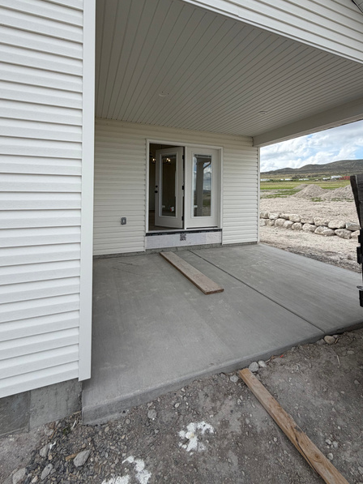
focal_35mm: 18
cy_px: 192
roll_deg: +1.9
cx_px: 201
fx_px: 252
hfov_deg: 71.4
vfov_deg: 86.6
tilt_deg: +0.6
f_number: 2.2
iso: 40
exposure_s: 1/770
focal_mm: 2.22
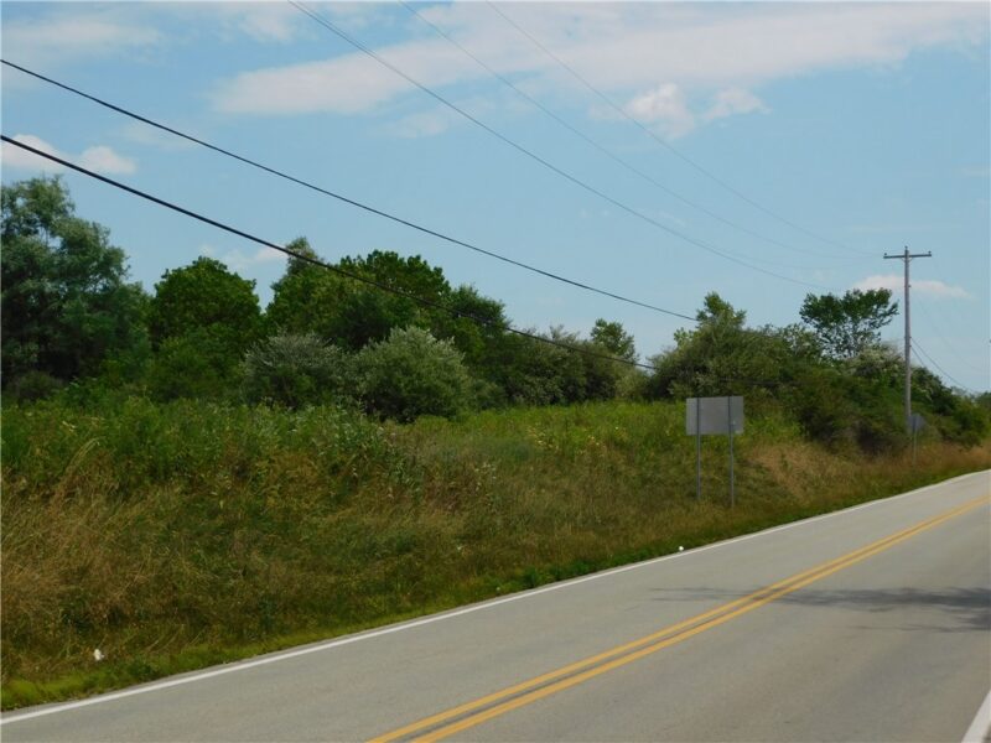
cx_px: 496
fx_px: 1889
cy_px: 372
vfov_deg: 22.3
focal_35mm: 66
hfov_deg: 29.4
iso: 125
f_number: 8.4
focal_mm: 11.7
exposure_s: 1/400
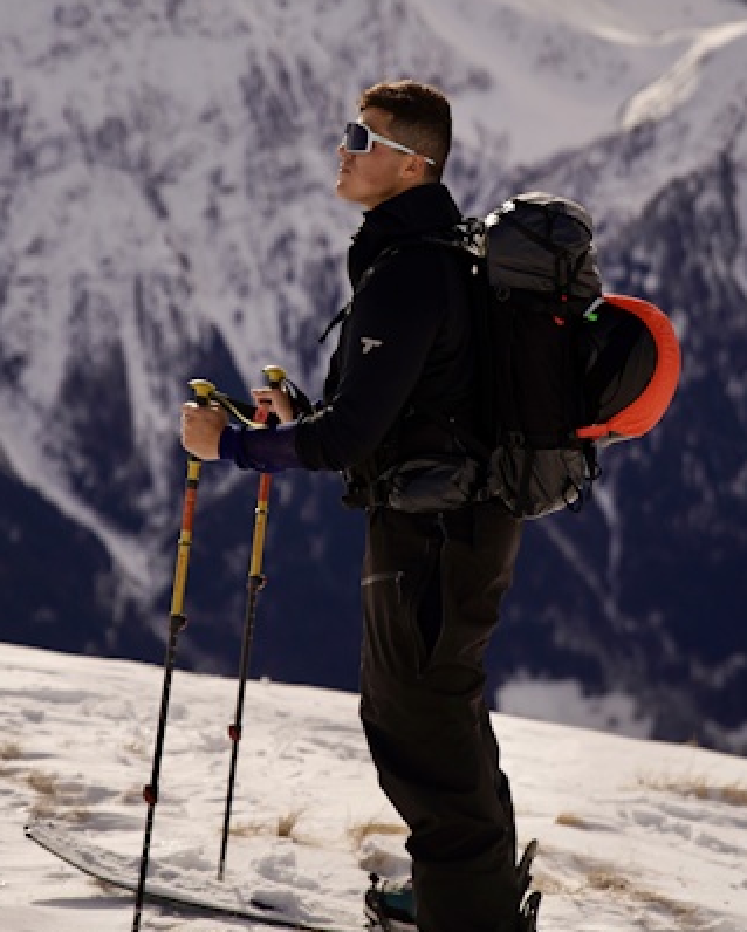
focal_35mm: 99
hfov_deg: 15.6
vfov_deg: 19.3
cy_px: 375
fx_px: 2733
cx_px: 379
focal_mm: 70
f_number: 2.8
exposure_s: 1/3200
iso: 100
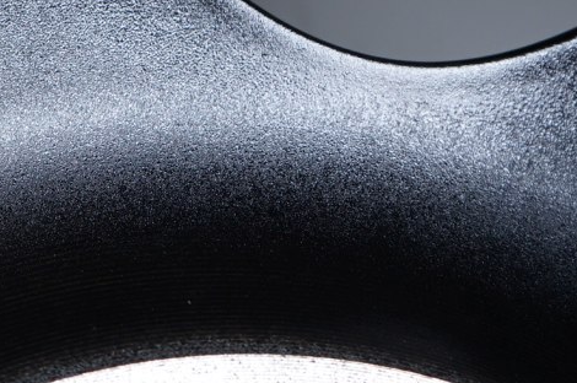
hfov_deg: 10.3
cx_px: -476
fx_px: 3009
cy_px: -287
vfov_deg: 7.1
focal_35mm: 188
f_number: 7.1
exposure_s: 1/125
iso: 250
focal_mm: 46
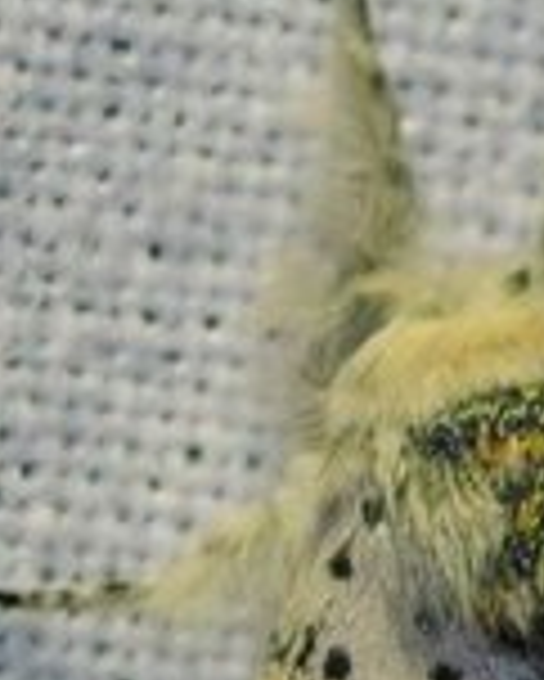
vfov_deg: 3.1
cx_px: 378
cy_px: 775
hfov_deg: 2.5
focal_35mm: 627
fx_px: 12606
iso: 640
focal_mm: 105
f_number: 10
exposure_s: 1/50
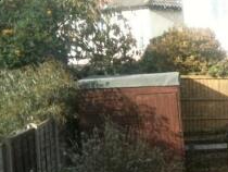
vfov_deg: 14.9
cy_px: 195
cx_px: 264
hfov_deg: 19.2
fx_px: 640
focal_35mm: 97
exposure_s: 1/298
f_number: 2.8
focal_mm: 3.85
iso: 64
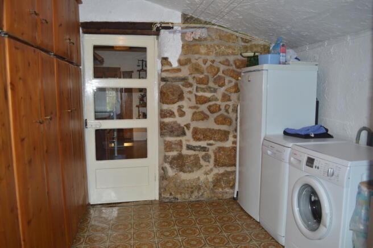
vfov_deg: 47.8
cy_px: 124
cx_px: 186
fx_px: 279
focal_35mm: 27
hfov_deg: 67.4
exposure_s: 1/60
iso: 100
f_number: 3.5
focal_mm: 18
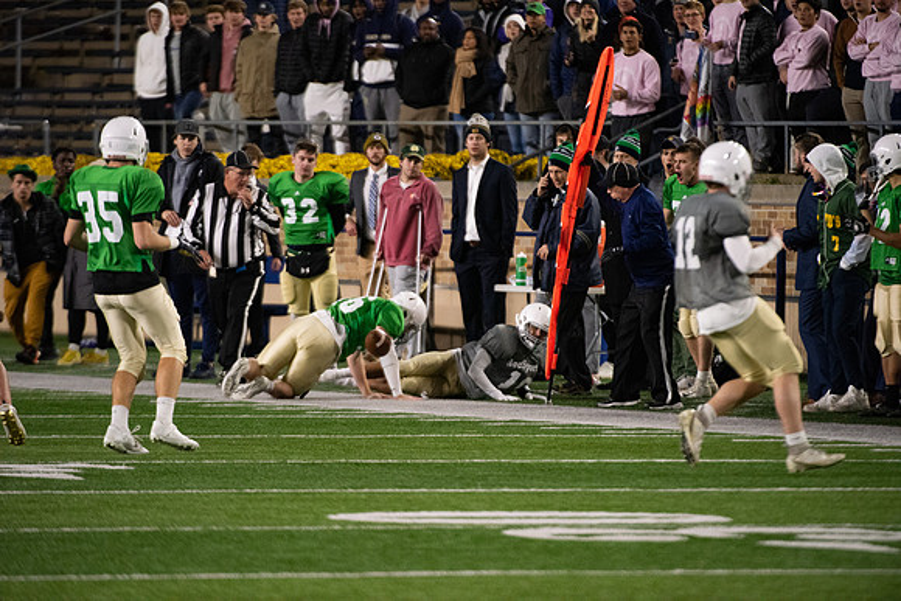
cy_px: 300
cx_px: 450
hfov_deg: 5.2
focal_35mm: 400
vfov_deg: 3.4
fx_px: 10013
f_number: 4.5
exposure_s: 1/500
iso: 5600
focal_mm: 400
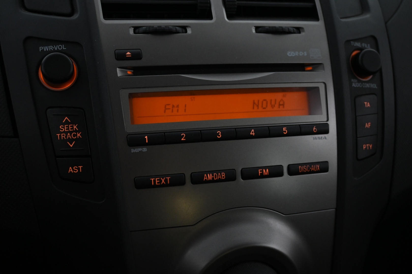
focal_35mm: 38
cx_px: 206
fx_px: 429
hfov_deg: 51.3
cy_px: 137
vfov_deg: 35.5
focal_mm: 25
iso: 1400
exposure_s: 1/40
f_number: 4.2
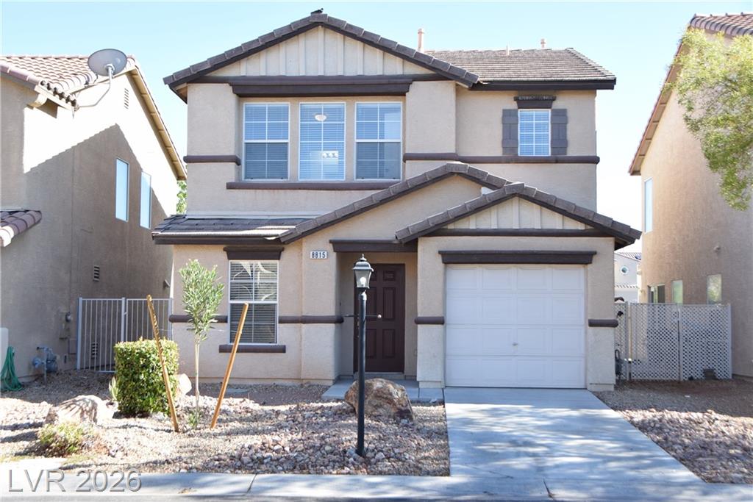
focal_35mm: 40
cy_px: 251
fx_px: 847
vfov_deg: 33.0
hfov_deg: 47.9
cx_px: 376
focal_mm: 27
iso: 250
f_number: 8
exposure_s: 1/250
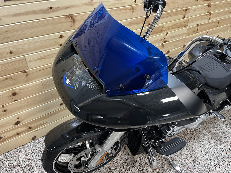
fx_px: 173
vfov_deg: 53.1
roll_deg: +3.3
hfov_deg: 67.3
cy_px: 86
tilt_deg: -31.2
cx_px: 116
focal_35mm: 26
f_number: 1.6
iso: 200
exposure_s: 1/60
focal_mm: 5.1
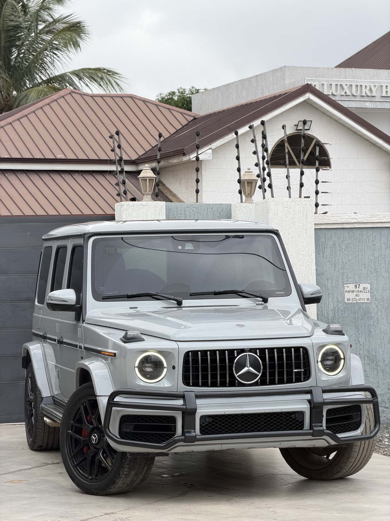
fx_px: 1502
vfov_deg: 19.6
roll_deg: +0.7
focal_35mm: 100
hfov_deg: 14.8
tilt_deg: -0.1
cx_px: 195
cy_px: 260
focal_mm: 16.89
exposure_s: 1/638
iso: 50
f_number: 2.8
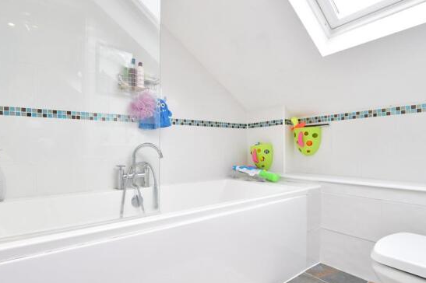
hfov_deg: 89.9
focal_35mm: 18
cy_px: 144
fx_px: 213
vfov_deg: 67.3
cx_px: 200
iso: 400
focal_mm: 10
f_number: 7.1
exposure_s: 1/25
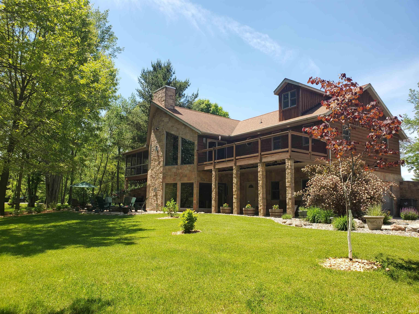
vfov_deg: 53.1
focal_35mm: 26
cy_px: 157
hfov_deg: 67.3
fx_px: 315
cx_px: 210
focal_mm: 4.3
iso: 50
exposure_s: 1/732
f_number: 2.4
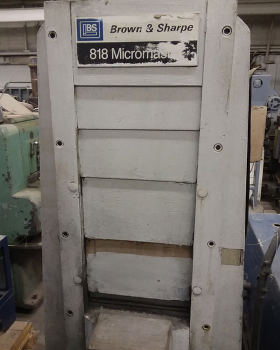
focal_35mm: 31
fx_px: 321
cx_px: 139
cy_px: 179
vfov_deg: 57.1
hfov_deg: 47.2
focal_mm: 2.47
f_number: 1.9
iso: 160
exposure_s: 1/30
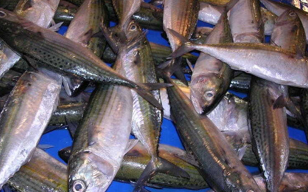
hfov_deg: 48.2
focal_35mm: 41
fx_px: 344
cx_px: 153
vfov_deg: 31.2
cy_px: 82
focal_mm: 5.8
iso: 100
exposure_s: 1/60.1
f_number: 2.8
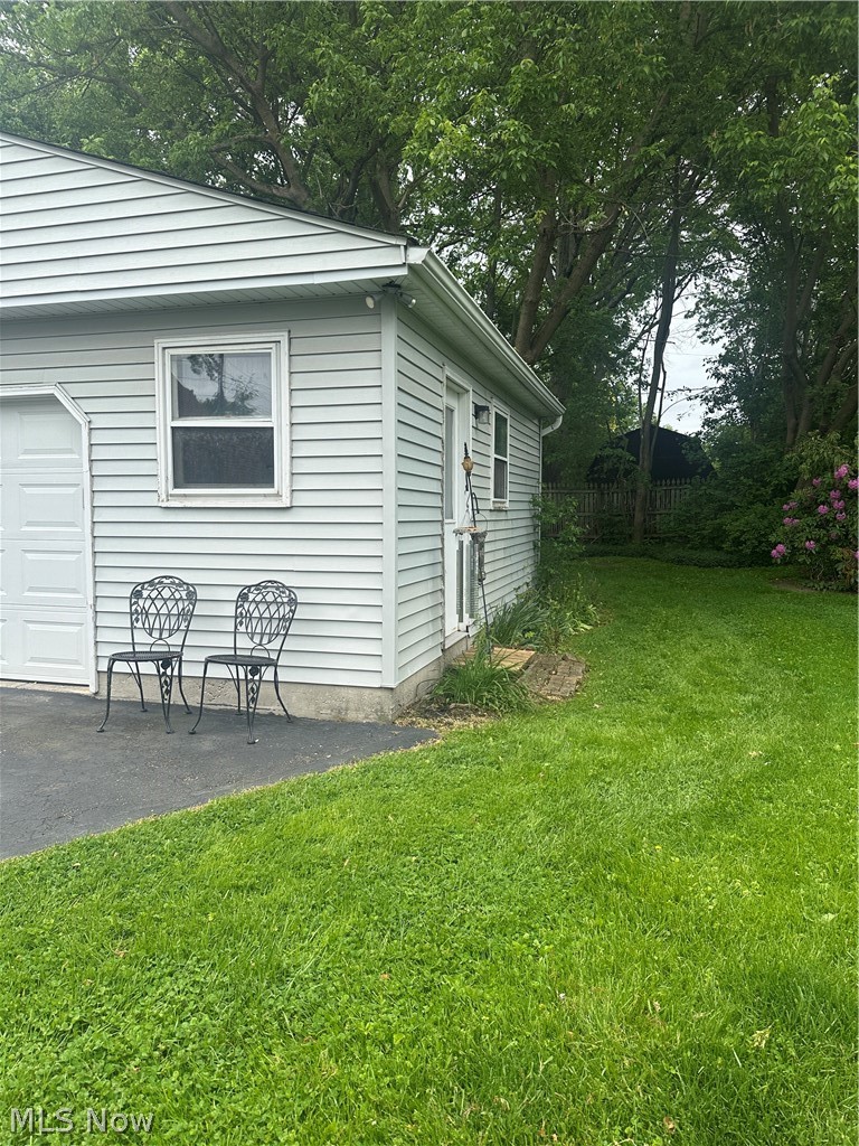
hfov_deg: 56.8
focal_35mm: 24
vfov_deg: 71.6
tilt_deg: -3.5
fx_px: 794
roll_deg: -0.7
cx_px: 430
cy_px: 573
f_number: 1.78
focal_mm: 6.86
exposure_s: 1/1321
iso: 80
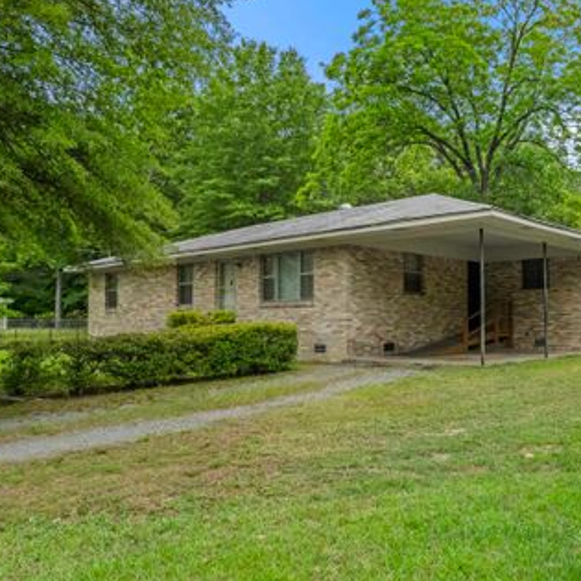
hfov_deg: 51.2
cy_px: 300
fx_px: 589
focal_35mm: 31
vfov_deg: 52.5
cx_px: 404
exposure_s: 1/250
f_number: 8
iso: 400
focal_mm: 15.1
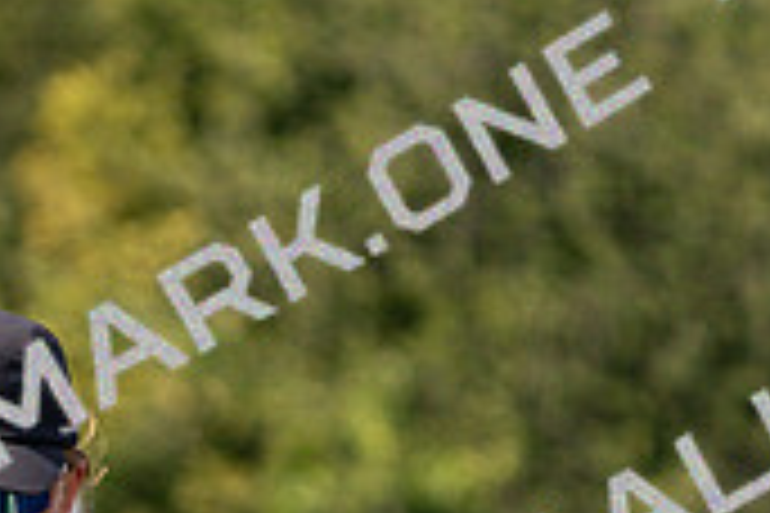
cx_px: -149
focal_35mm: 726
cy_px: 857
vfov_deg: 1.9
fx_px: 15527
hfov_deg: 2.8
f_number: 5.6
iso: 250
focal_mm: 214
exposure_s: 1/2000
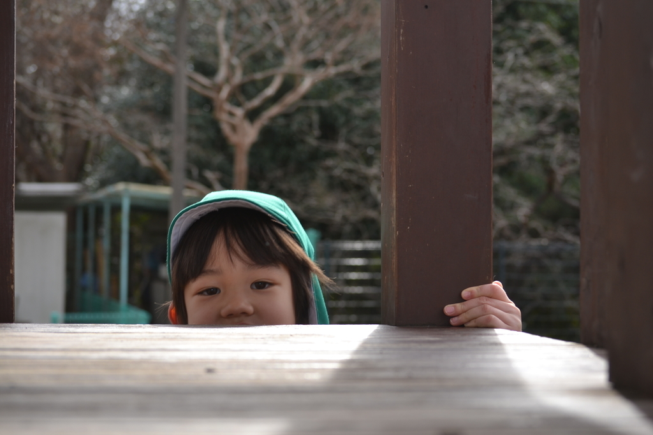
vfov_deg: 16.6
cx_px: 326
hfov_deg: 24.6
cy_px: 218
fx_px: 1497
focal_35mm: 82
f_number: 6.3
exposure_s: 1/160
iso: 100
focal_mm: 55
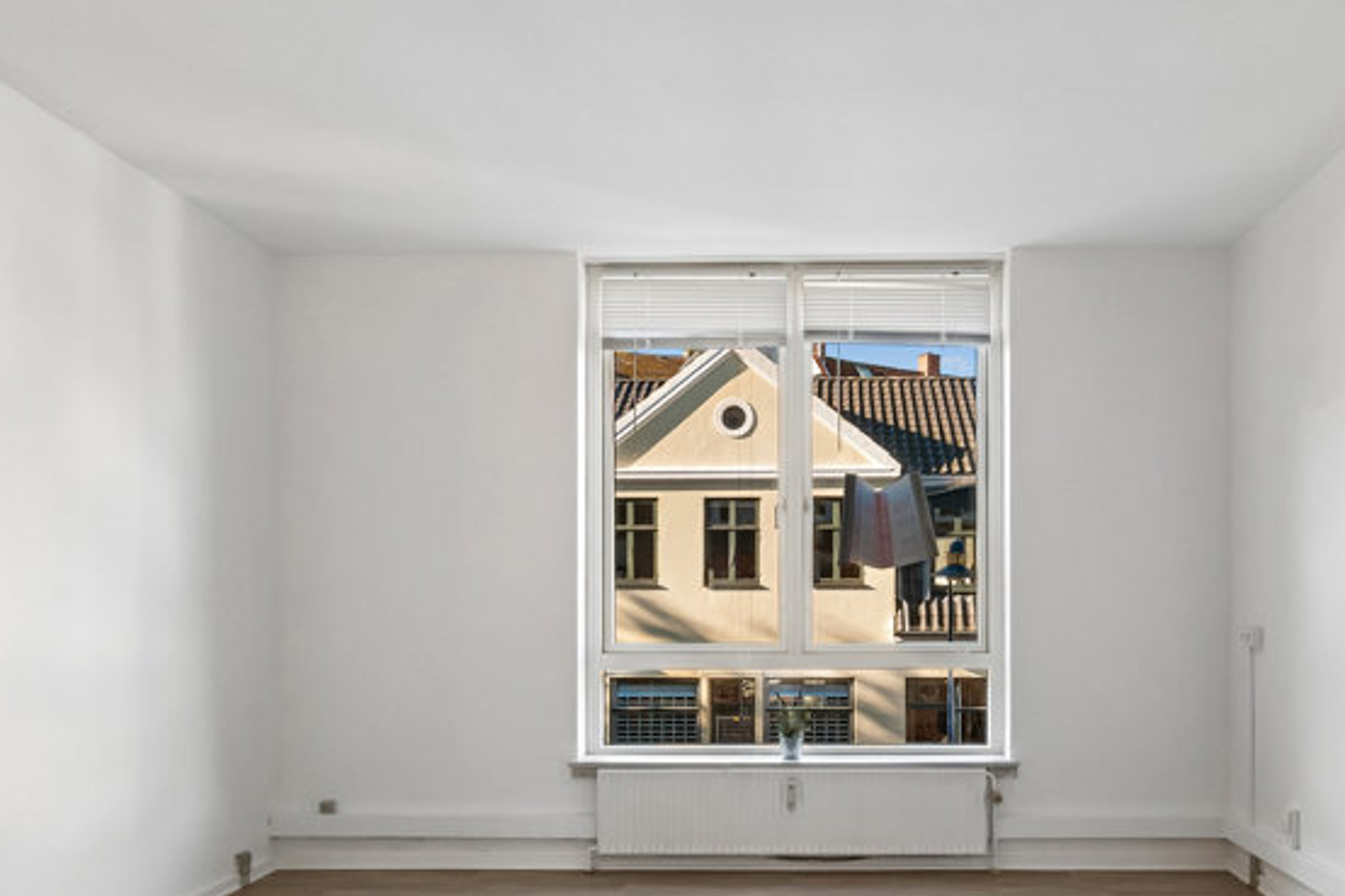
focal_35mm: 26
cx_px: 828
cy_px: 560
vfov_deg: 49.1
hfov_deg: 68.5
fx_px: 971
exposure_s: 1/10
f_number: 10
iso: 200
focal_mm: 12
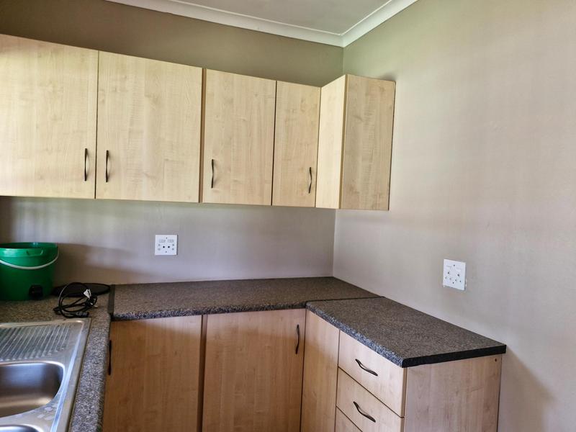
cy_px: 216
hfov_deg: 73.9
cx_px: 288
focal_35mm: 23
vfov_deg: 58.9
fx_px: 383
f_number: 1.8
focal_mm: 5.54
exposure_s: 1/100
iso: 320
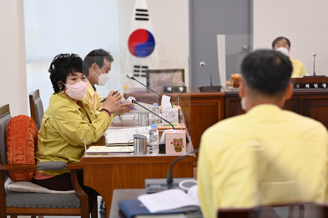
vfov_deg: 14.4
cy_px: 109
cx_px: 164
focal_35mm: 95
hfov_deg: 21.5
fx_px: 866
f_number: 2.8
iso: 2500
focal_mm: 95
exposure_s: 1/1250
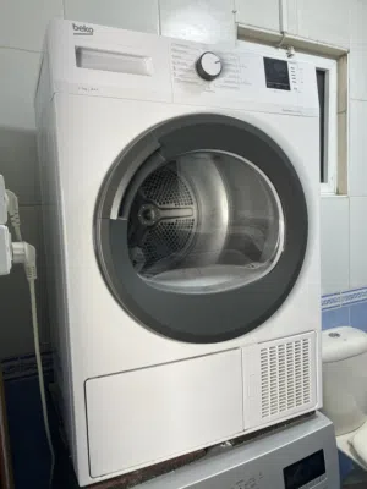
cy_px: 244
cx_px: 184
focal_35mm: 26
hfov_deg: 53.1
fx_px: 368
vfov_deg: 67.3
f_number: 1.5
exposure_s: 1/100
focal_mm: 5.7
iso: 80
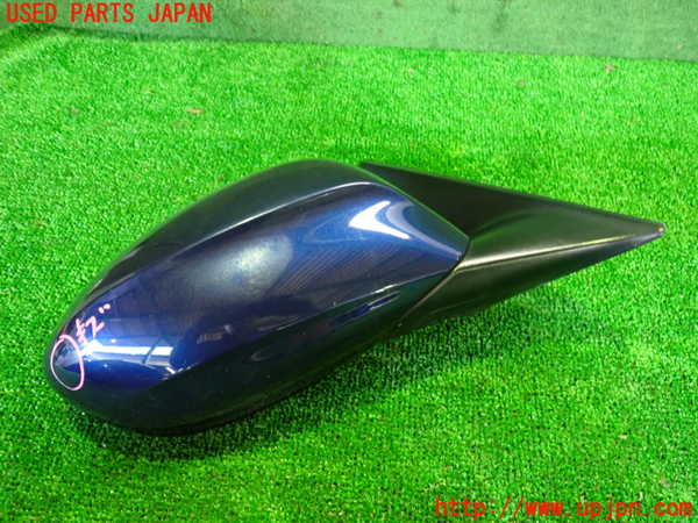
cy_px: 262
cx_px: 349
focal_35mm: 30
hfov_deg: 60.0
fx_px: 605
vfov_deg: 46.8
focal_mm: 5.4
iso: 800
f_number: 2.3
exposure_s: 1/20
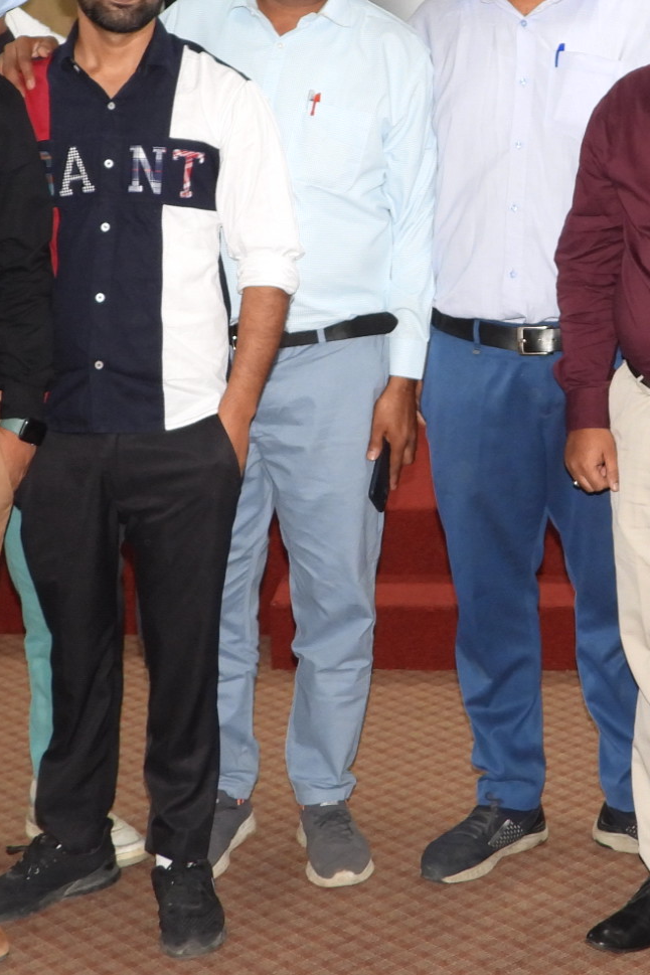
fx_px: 2112
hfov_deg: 17.2
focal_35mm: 78
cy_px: 310
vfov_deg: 25.8
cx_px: 586
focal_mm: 5.8
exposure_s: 1/30
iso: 200
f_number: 3.2
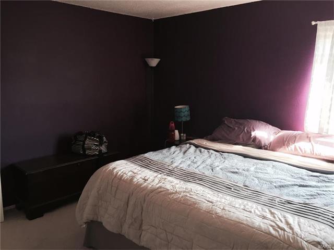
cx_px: 167
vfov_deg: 48.2
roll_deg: -2.0
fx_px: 280
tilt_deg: -12.1
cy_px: 125
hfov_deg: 61.7
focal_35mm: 29
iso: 125
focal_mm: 4.15
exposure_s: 1/30
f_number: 2.2
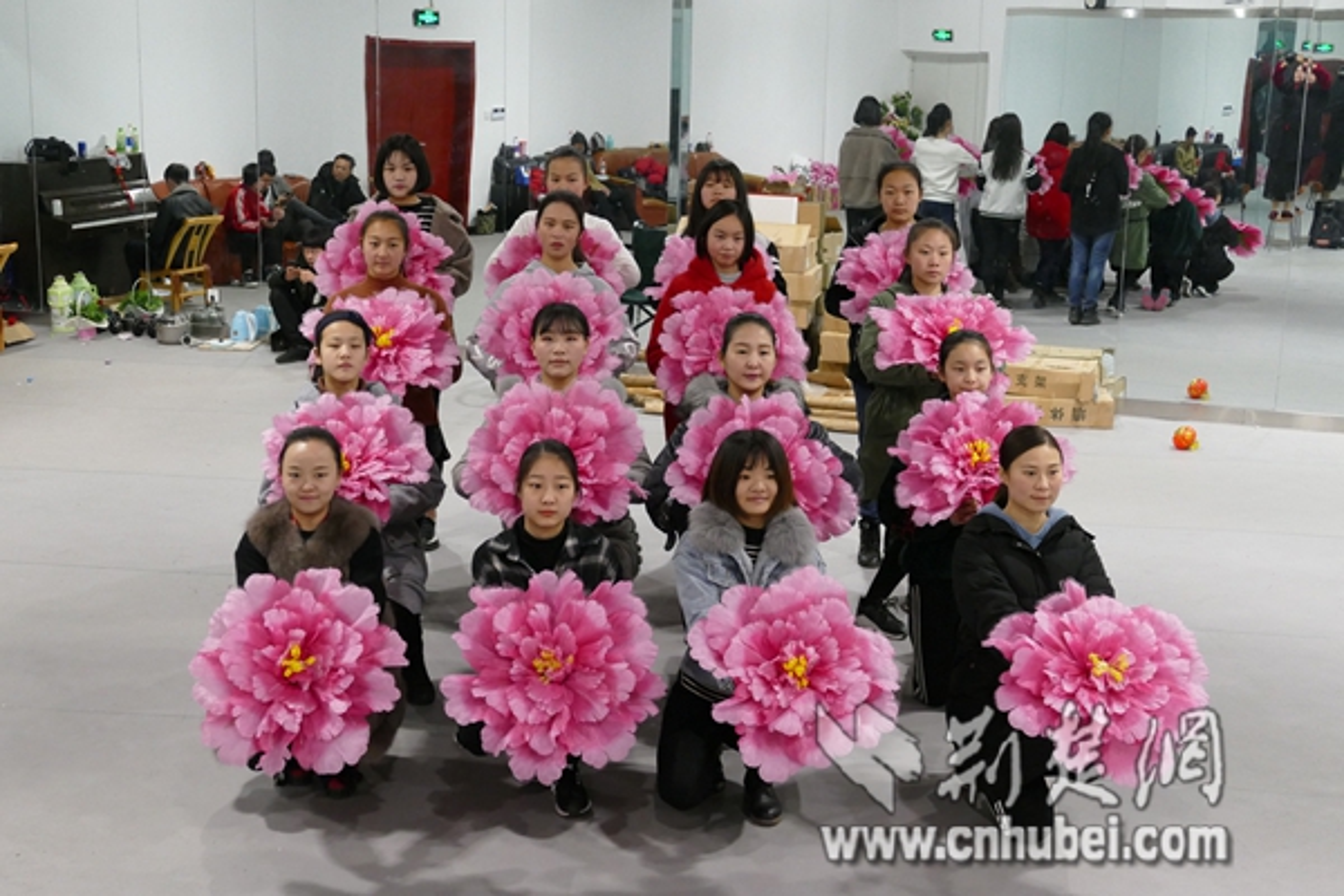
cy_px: 448
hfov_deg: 40.3
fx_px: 1829
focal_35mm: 49
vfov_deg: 27.5
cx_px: 672
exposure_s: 1/30
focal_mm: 17.83
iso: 1600
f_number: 3.3
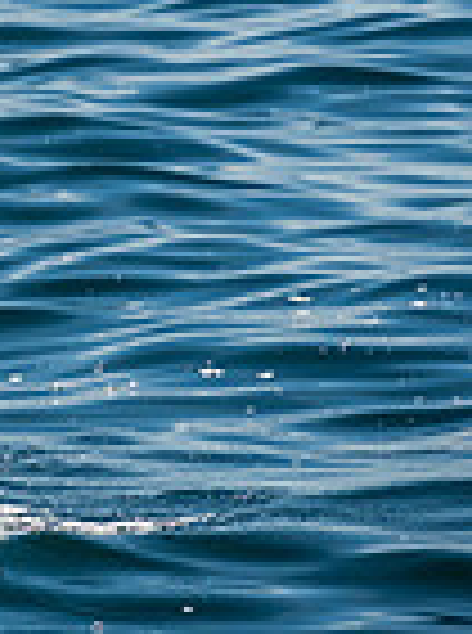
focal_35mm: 827
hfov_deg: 1.8
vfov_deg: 2.4
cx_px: -792
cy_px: -138
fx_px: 15104
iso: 400
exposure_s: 1/640
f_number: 10
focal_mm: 200
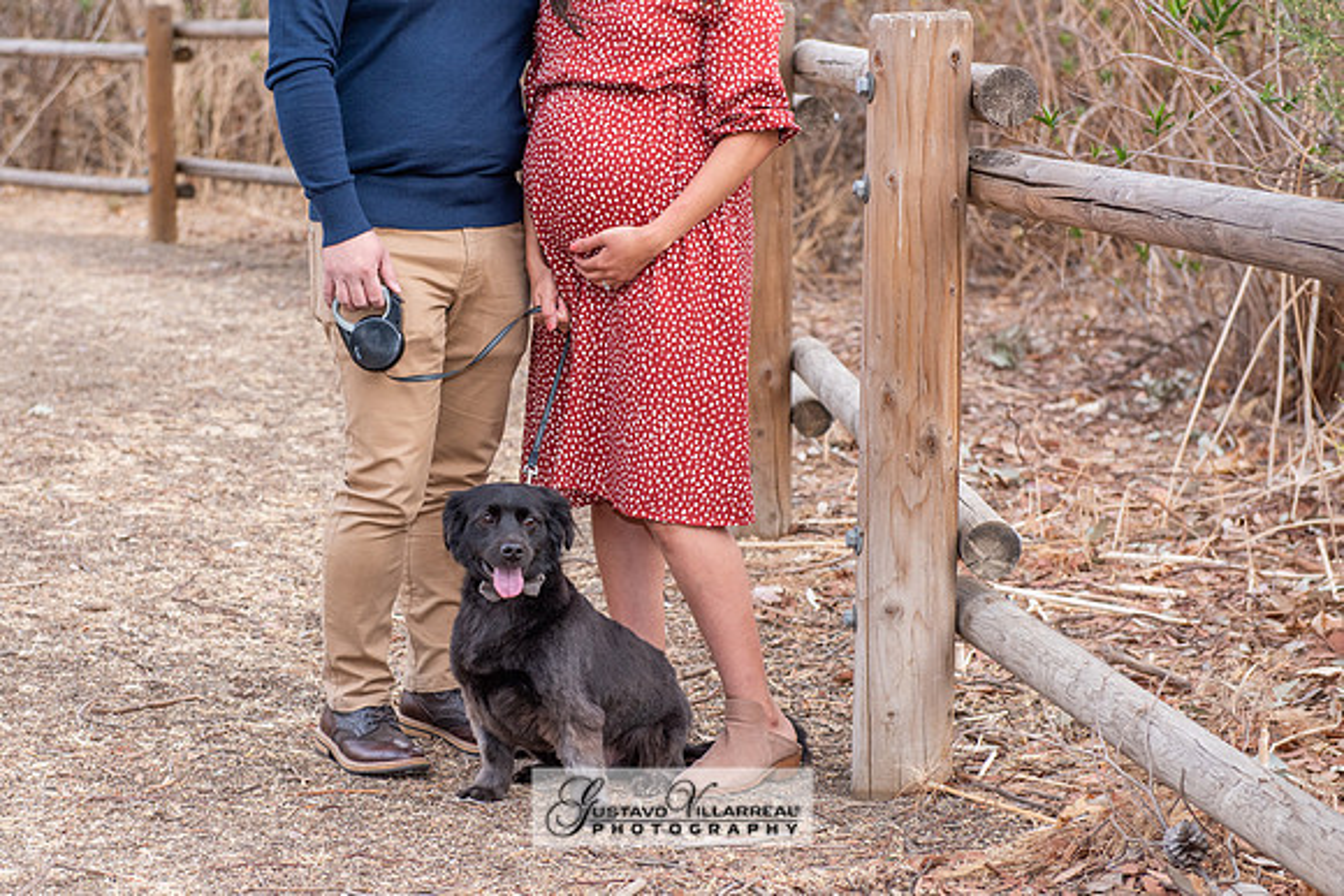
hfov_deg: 23.6
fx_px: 3214
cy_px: 497
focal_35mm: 86
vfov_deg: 15.9
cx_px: 518
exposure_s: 1/125
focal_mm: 70
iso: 500
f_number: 5
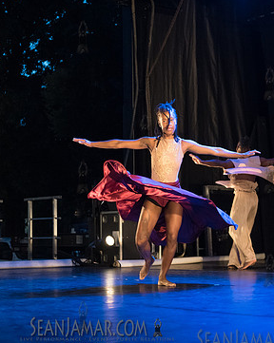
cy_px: 184
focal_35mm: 82
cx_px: 233
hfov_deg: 18.5
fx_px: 833
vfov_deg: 23.3
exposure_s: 1/250
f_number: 2.8
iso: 5000
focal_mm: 48
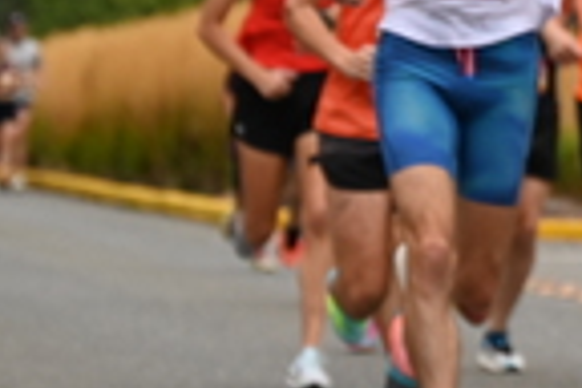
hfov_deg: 3.8
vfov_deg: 2.6
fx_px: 8648
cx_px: 865
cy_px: -184
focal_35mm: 535
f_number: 6.3
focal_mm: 140
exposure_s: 1/250
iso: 640
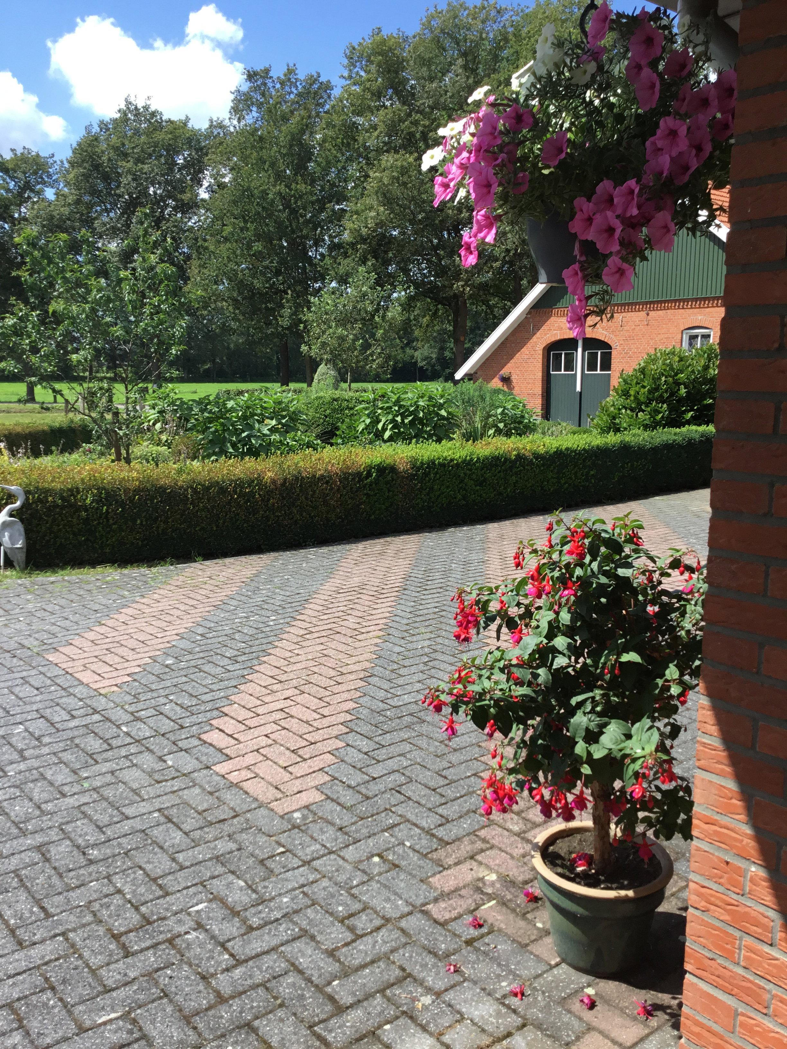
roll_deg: +0.3
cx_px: 394
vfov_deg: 58.4
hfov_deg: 45.4
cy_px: 524
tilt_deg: -9.1
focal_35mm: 31
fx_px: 940
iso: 25
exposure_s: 1/662
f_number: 2.4
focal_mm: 3.3
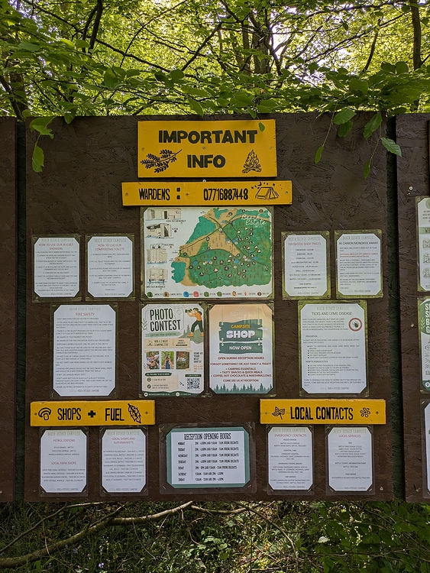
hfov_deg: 54.9
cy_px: 286
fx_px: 414
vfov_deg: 69.4
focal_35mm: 25
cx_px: 215
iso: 36
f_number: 1.89
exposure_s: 1/395
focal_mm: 5.43
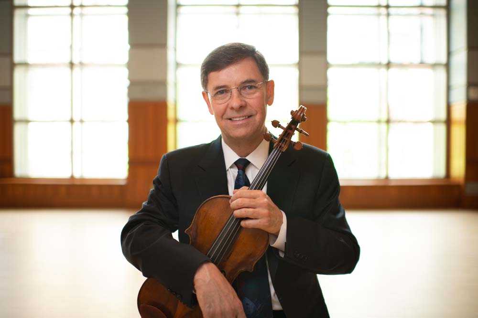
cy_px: 159
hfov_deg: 54.5
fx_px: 465
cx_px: 239
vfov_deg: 37.8
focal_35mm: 35
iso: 400
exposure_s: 1/125
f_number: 1.8
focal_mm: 35
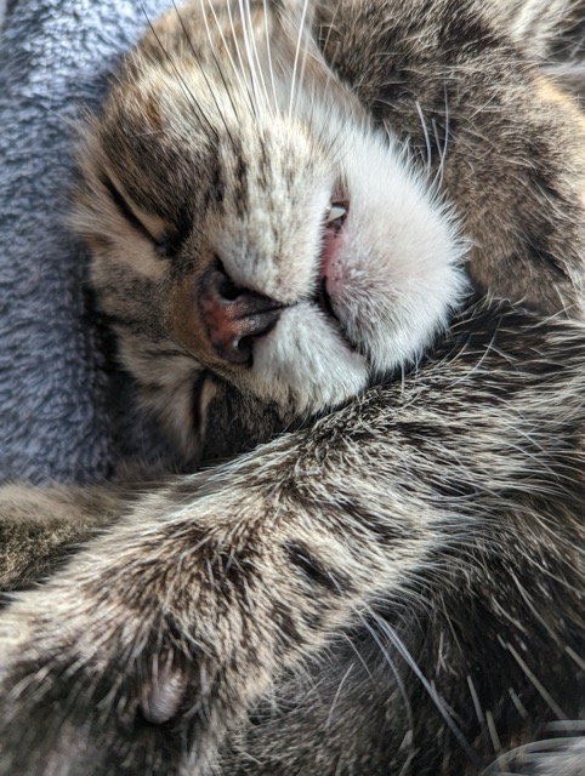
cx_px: 292
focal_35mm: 24
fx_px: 539
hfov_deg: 56.9
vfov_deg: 71.5
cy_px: 388
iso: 49
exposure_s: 1/314
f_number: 1.85
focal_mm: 6.81
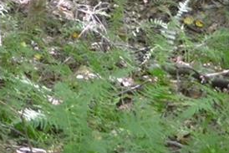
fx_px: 1852
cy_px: -194
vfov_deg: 4.6
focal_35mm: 291
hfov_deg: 6.9
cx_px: -207
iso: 1400
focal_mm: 26
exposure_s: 1/60
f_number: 4.2
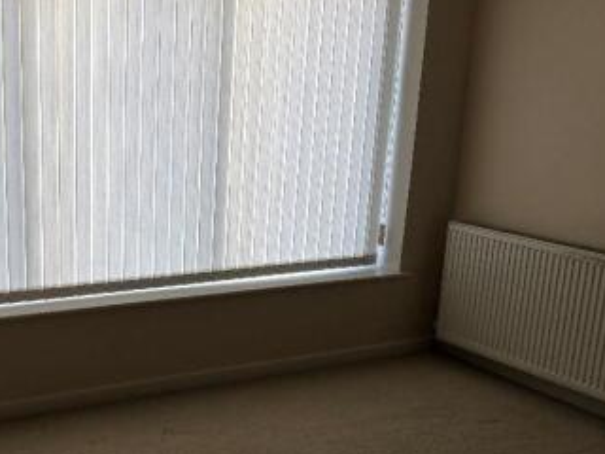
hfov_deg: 36.6
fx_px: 891
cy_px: 304
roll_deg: -1.0
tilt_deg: -17.2
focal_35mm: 51
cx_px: 152
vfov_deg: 28.4
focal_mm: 4
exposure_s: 1/100
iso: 40
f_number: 1.8
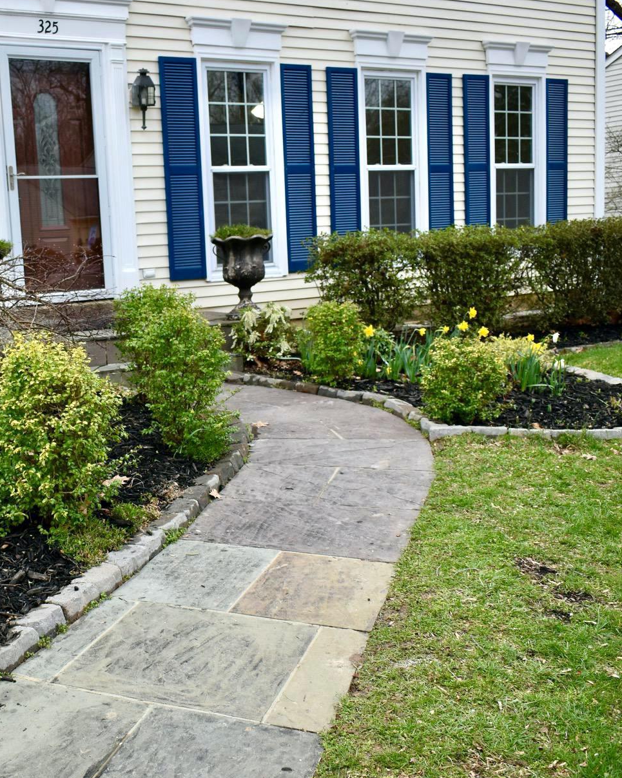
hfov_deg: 34.2
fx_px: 990
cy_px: 420
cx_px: 163
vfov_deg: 42.9
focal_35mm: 43
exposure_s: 1/250
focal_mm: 18
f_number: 4
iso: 400
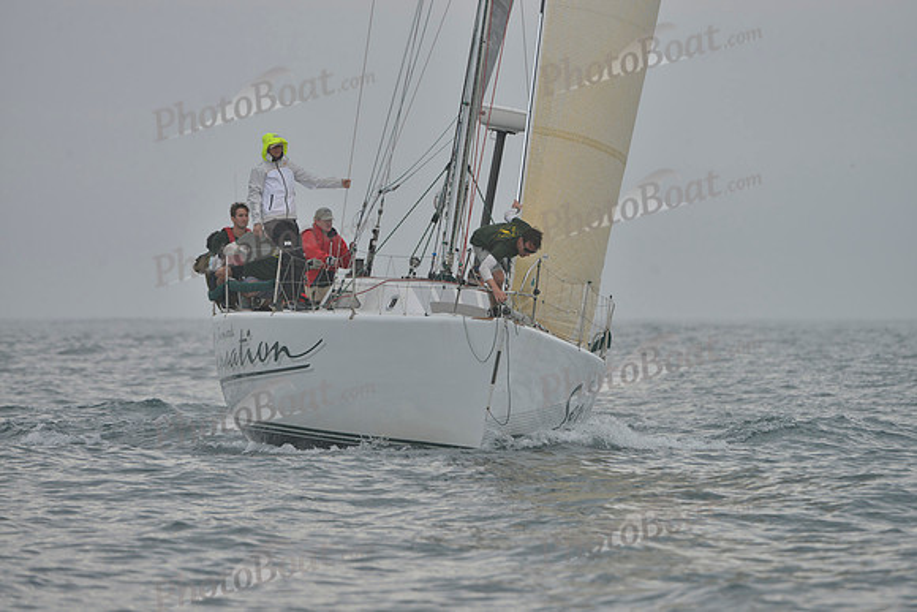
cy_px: 306
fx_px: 7643
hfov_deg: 6.9
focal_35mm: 300
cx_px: 458
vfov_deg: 4.6
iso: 280
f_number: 6.3
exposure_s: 1/800
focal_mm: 300
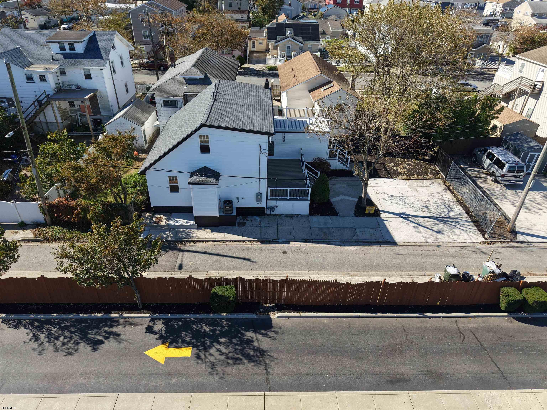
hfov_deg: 71.6
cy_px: 205
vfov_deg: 56.8
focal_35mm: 24
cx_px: 274
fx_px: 379
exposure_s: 1/400
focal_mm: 8.67
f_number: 1.8
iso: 170
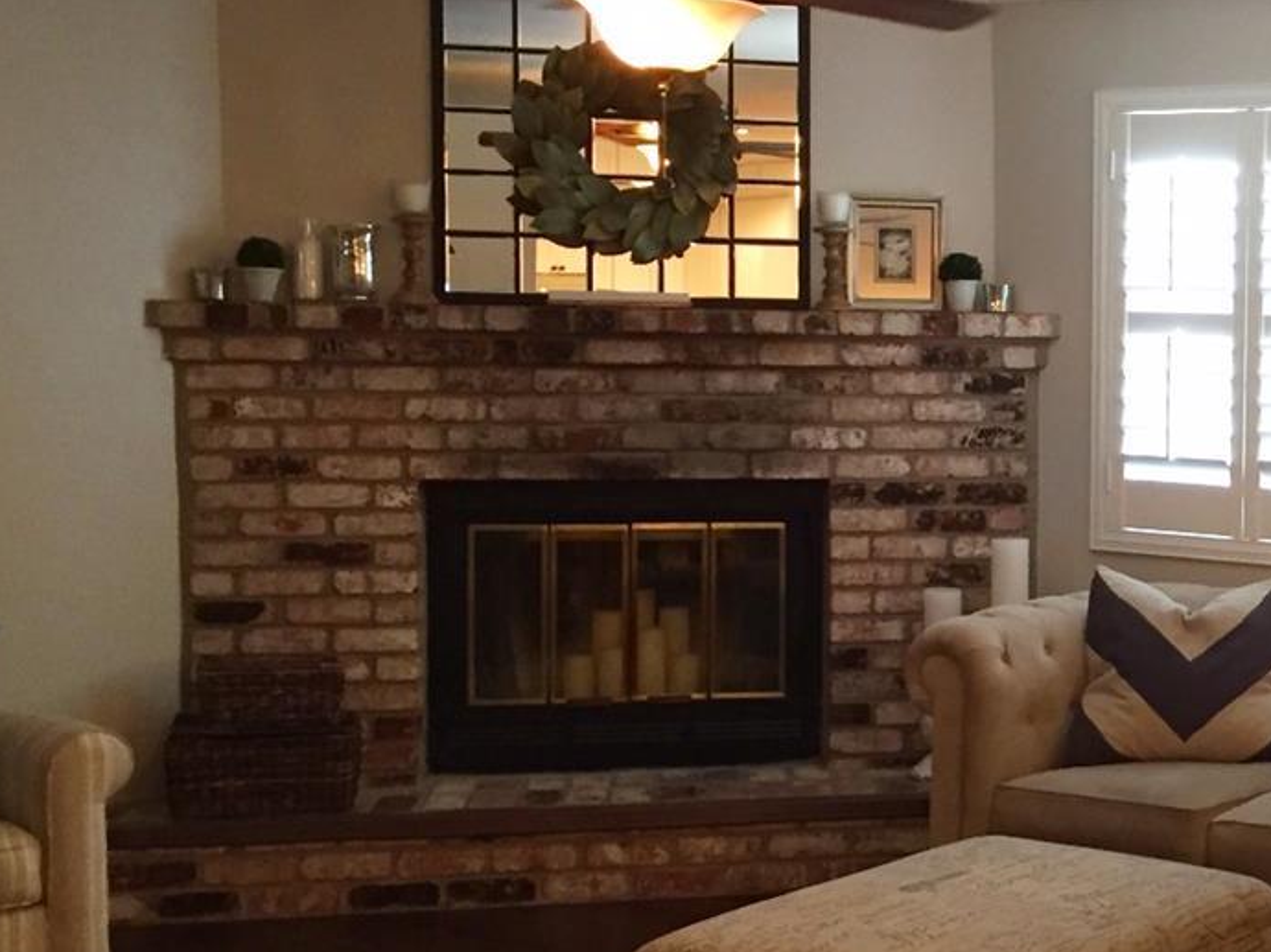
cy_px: 471
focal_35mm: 63
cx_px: 1306
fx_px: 2312
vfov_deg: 23.3
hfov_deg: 28.6
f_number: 2.2
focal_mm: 4.15
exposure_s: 1/30
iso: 125
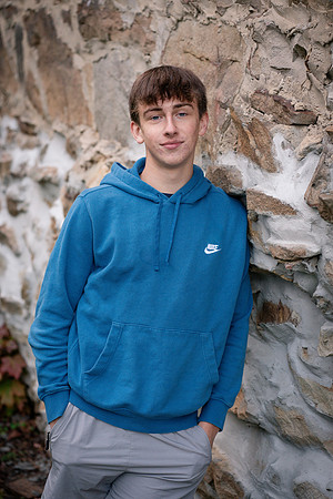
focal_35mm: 85
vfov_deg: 23.9
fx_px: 1179
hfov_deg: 16.1
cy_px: 250
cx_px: 166
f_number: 3.5
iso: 800
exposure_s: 1/200
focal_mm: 85
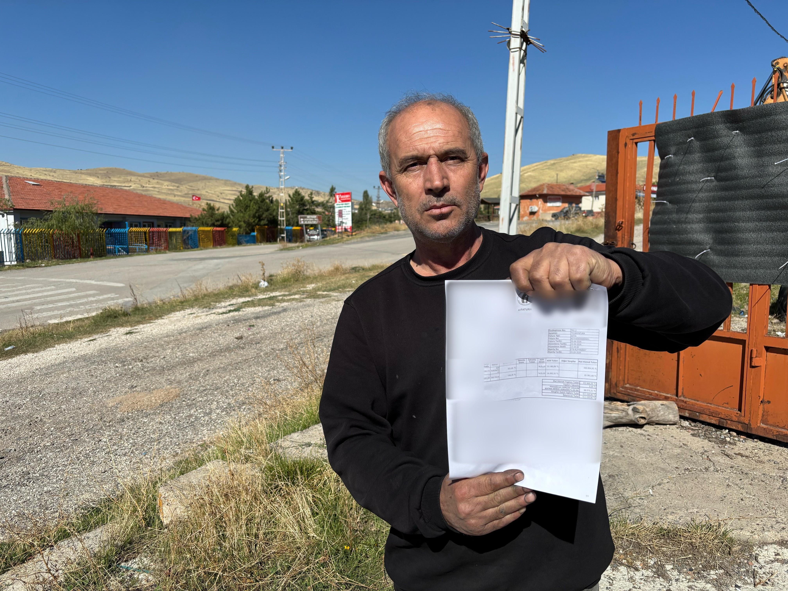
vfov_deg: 53.1
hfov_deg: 67.3
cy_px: 296
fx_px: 592
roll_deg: -0.7
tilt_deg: -6.7
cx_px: 394
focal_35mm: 26
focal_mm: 5.96
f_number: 1.6
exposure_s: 1/5618
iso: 50
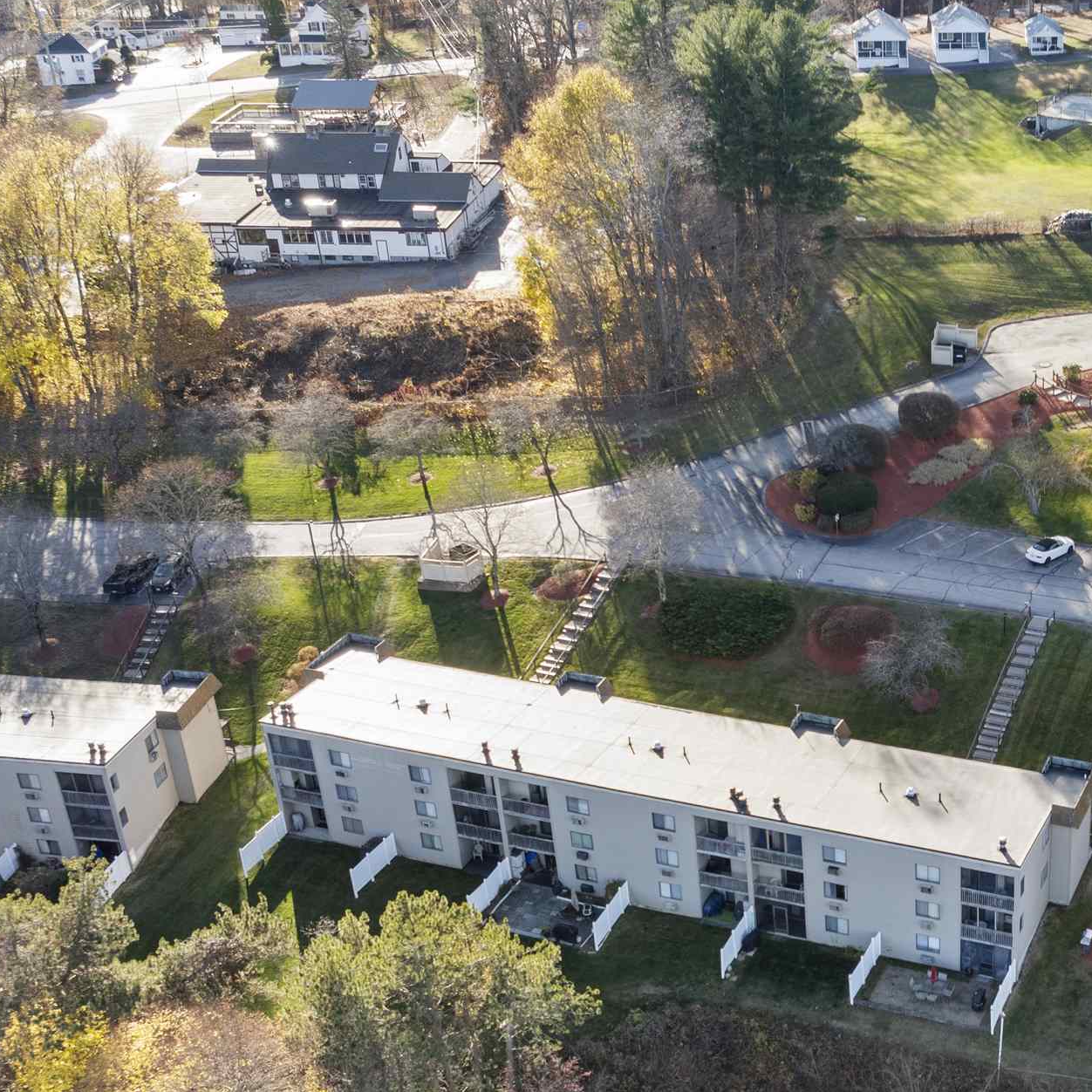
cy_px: 715
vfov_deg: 32.6
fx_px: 1856
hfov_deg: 31.4
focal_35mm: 52
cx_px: 969
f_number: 2.8
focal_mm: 12.29
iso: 250
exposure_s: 1/400
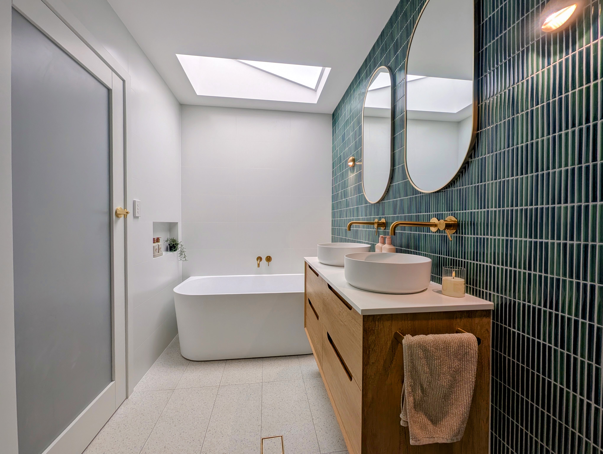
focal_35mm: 13
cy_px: 227
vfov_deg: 90.1
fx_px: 227
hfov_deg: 106.1
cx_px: 302
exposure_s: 1/131
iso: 44
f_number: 2.2
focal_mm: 1.95
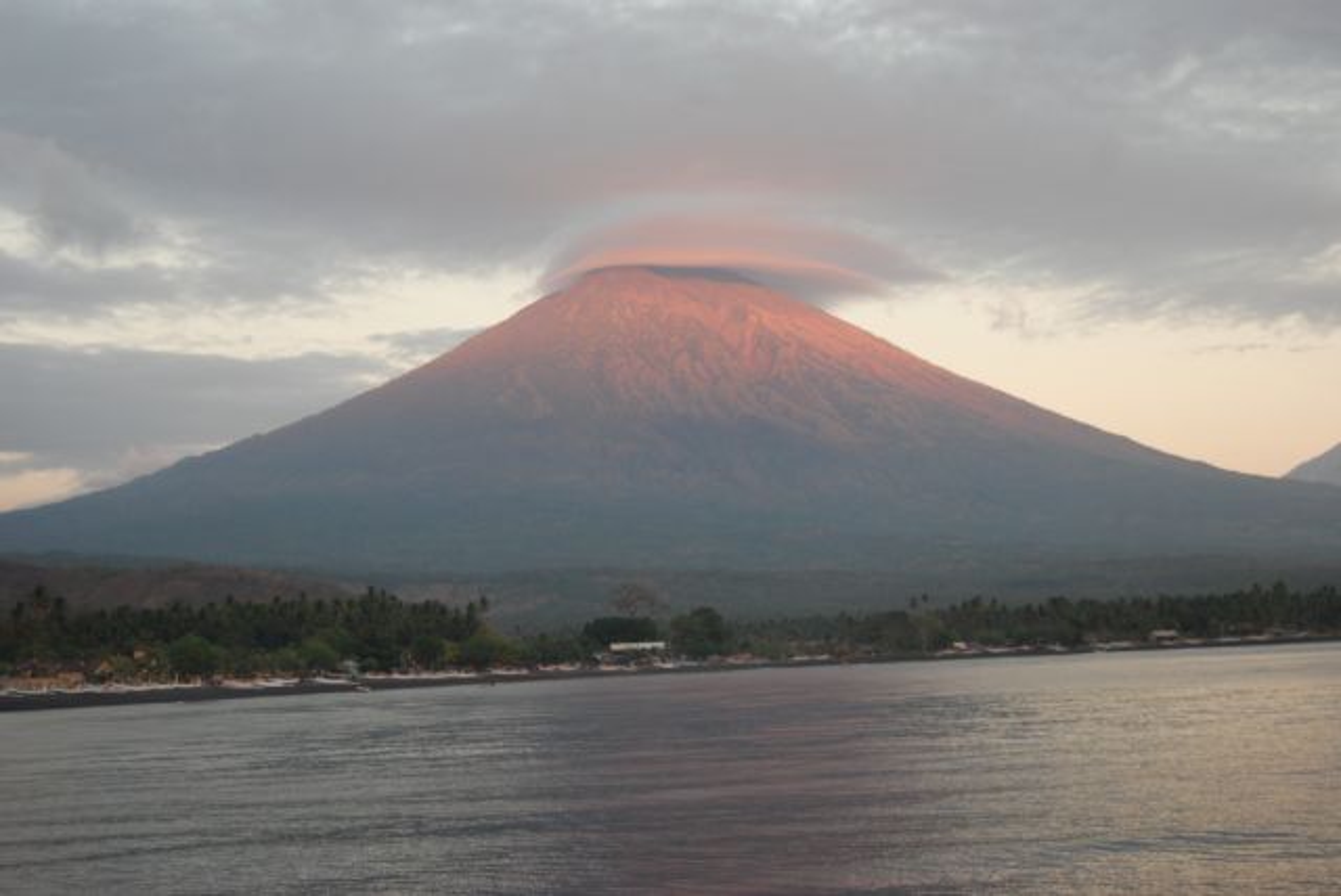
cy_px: 448
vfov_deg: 23.8
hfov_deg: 35.0
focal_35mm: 57
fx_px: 2125
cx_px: 670
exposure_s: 1/100
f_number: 5
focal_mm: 38
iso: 400
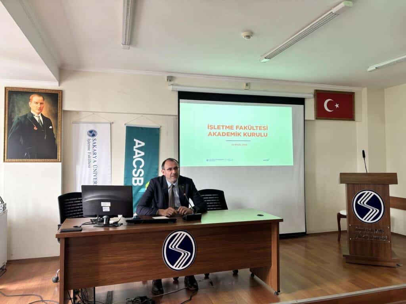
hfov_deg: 67.3
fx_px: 305
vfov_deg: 53.1
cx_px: 203
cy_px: 152
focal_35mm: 26
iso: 125
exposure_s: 1/74
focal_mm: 5.96
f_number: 1.6
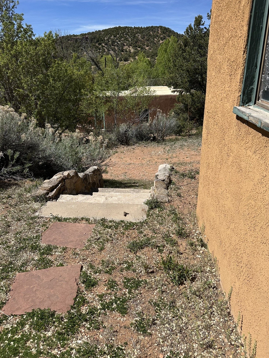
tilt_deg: -22.2
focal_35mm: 25
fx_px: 259
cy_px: 175
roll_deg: +0.7
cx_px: 138
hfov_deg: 54.9
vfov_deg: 69.4
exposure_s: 1/5848
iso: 80
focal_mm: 6.86
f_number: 1.78
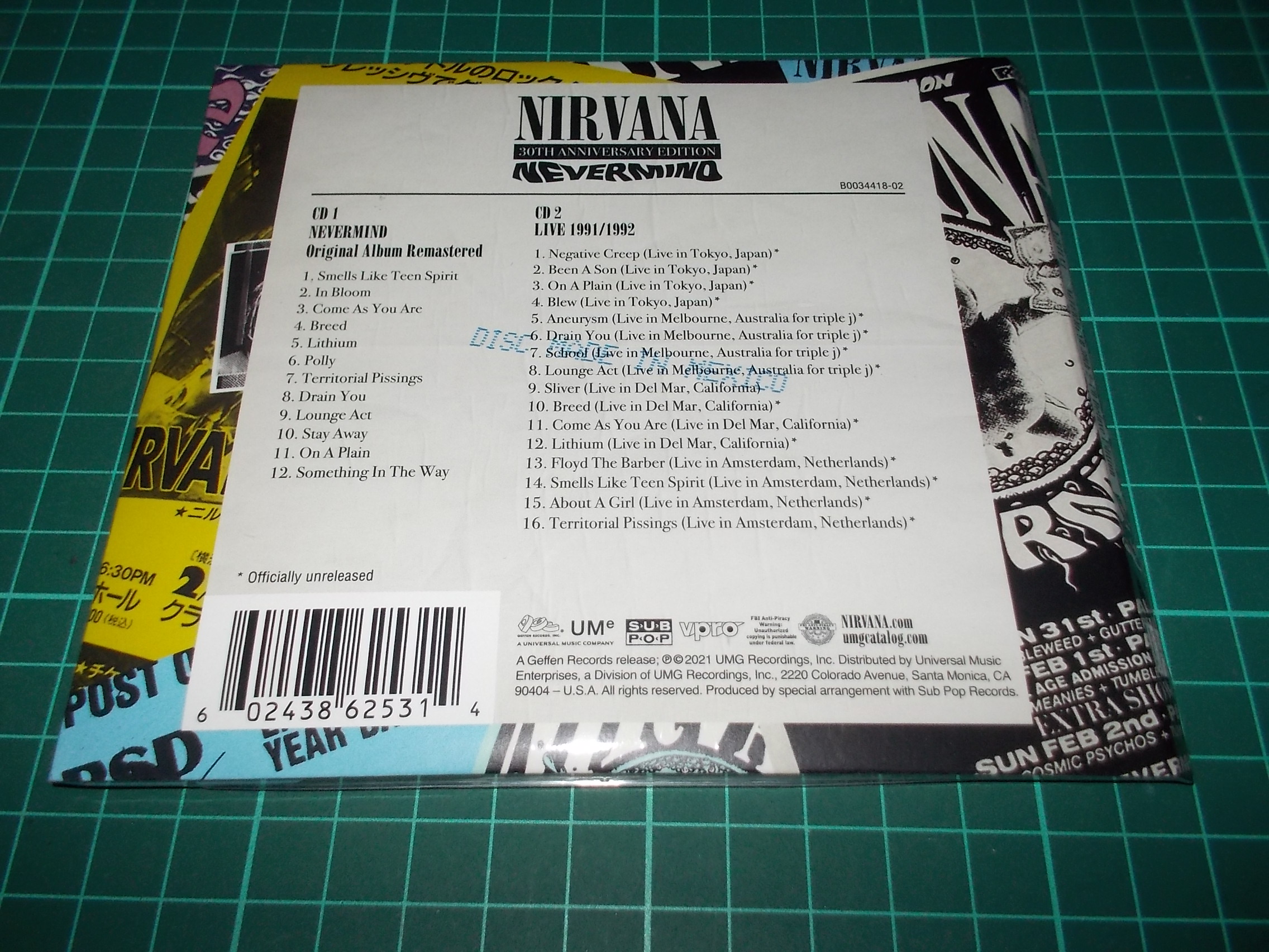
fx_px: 1063
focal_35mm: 29
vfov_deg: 48.2
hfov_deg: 61.7
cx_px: 634
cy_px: 476
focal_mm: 4.1
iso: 200
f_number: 3.3
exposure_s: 1/30
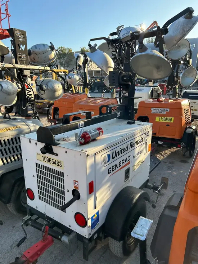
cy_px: 132
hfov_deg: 53.1
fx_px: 198
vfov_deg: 67.3
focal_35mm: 26
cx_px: 99
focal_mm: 5.7
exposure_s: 1/1124
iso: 50
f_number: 1.5
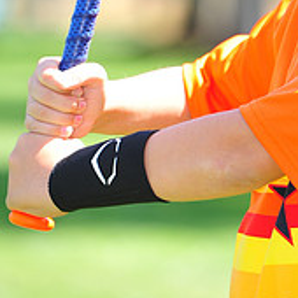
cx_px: 280
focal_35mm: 478
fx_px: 4656
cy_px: -168
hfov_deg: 3.7
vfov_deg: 3.6
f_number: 4.5
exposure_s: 1/320
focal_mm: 165
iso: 200
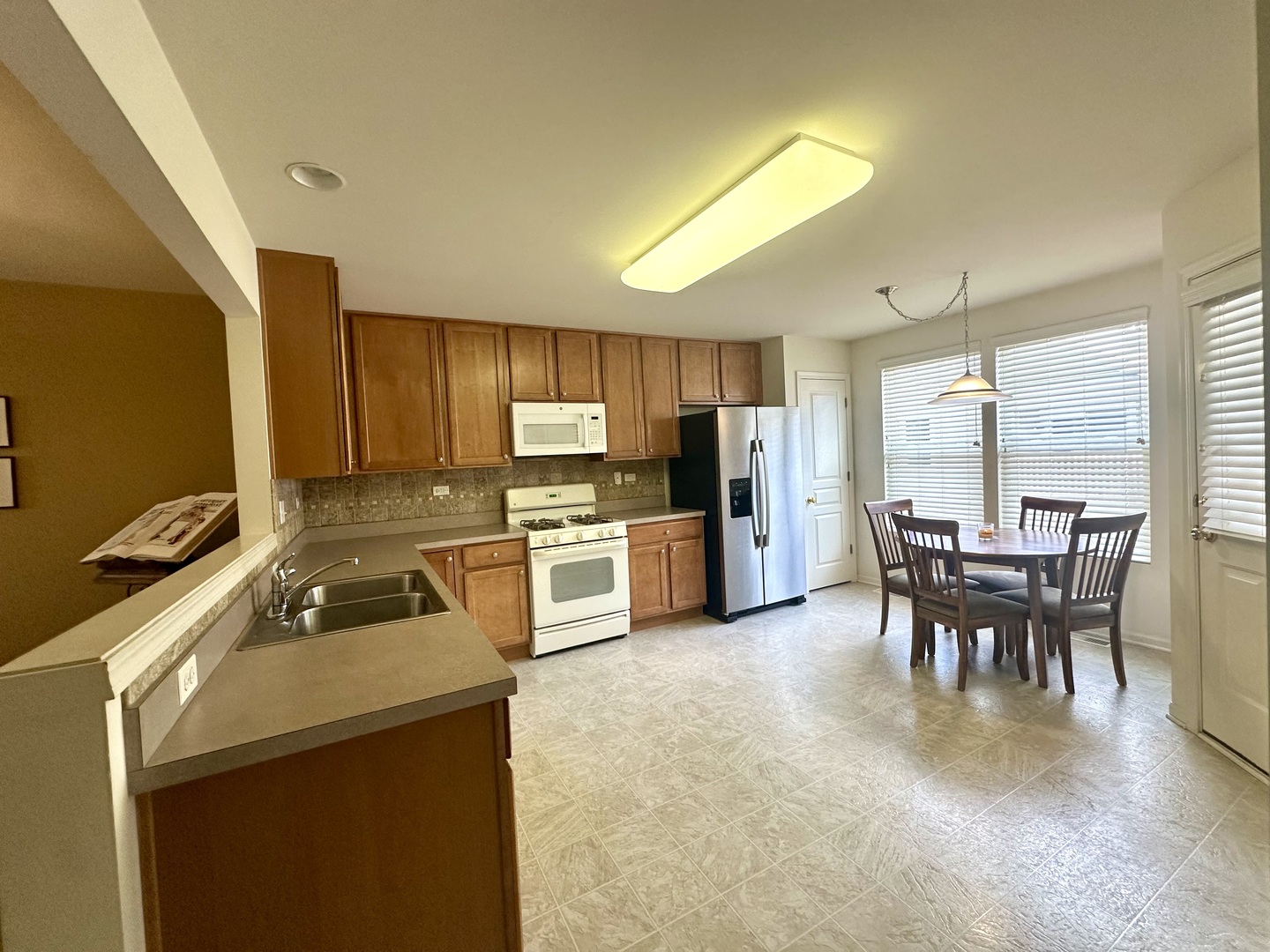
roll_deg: +2.2
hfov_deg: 102.1
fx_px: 514
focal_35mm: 14
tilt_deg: -1.0
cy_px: 476
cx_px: 635
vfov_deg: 85.7
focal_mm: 2.22
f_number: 2.2
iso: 200
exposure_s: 1/120
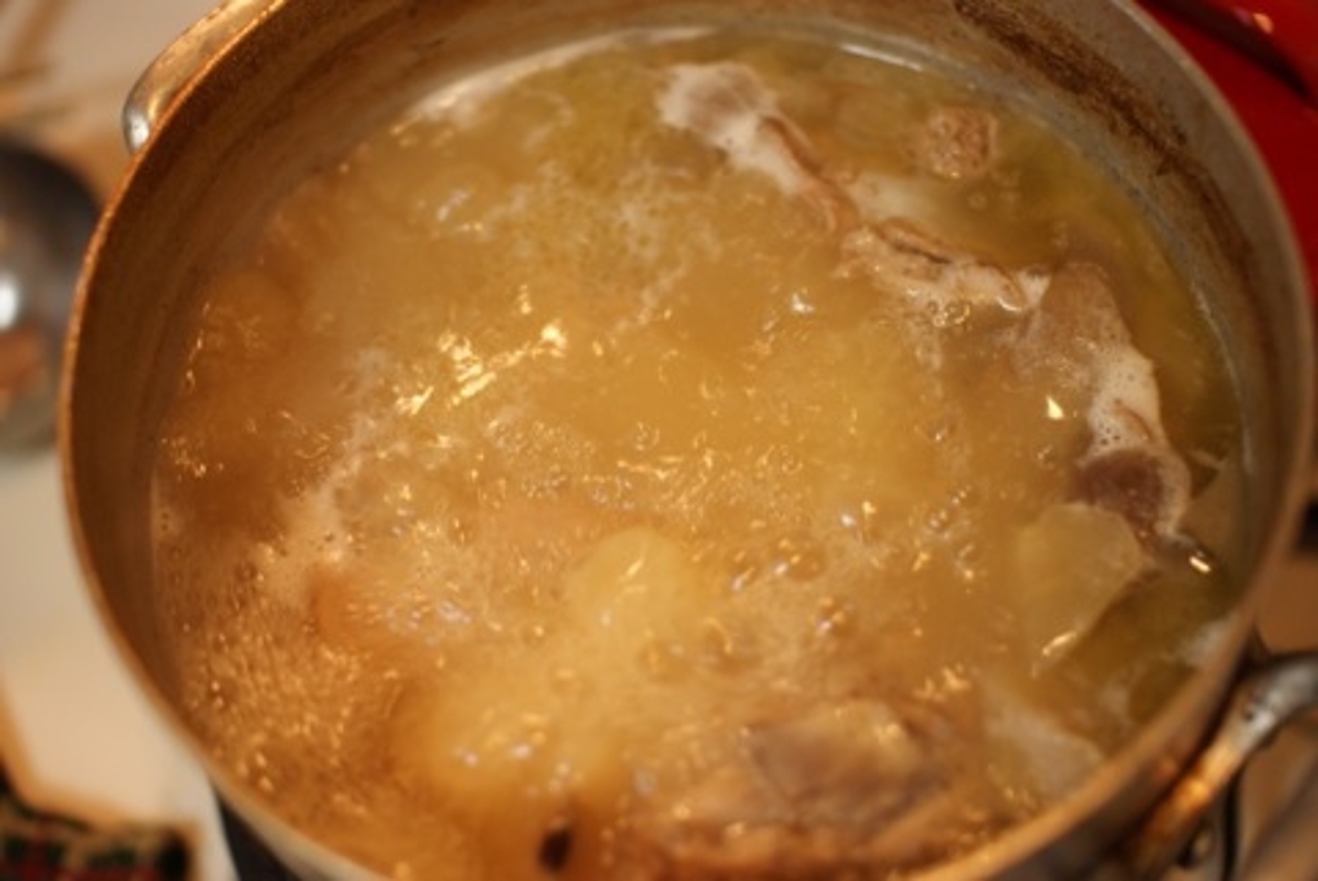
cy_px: 440
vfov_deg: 29.9
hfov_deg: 43.6
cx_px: 659
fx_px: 1649
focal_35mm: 45
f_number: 1.7
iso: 400
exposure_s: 1/80
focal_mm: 30
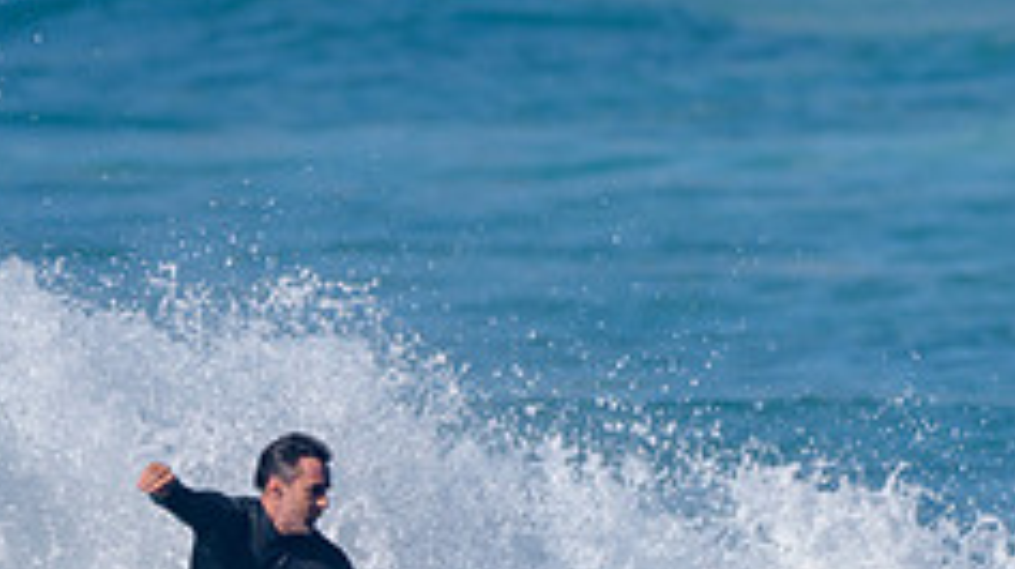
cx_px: 247
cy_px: 570
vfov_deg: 0.8
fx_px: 42285
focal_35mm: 1572
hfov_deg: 1.4
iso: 125
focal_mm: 500
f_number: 5.6
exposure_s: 1/2000
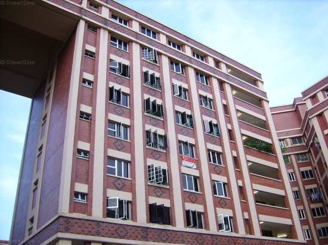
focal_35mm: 35
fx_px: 331
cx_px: 164
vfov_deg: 40.7
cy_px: 122
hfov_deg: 52.6
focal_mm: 5.95
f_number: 2.8
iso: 100
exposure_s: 1/114
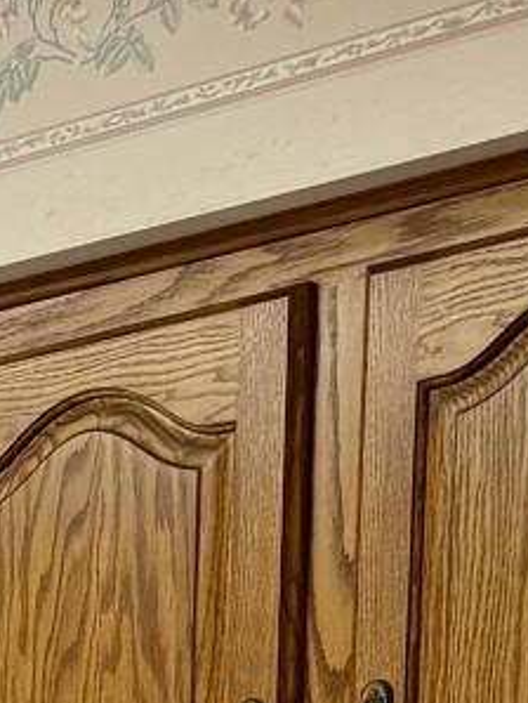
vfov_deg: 10.3
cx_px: -1030
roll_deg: +0.7
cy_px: 1779
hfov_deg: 8.0
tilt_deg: -8.6
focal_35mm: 161
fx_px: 3270
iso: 125
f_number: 1.78
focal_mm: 6.76
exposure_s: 1/60
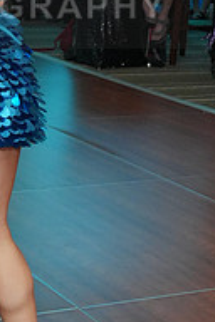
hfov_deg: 11.4
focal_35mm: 118
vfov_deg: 16.9
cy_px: -7
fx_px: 1057
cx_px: -41
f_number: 4.5
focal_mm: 39
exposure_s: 1/200
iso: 3200
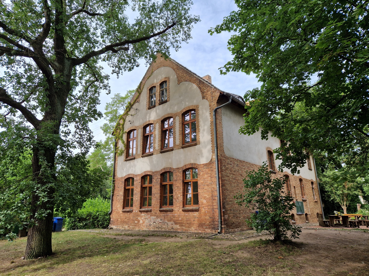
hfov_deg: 73.9
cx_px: 184
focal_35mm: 23
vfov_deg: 58.9
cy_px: 138
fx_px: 245
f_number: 1.8
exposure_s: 1/800
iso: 50
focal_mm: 5.4
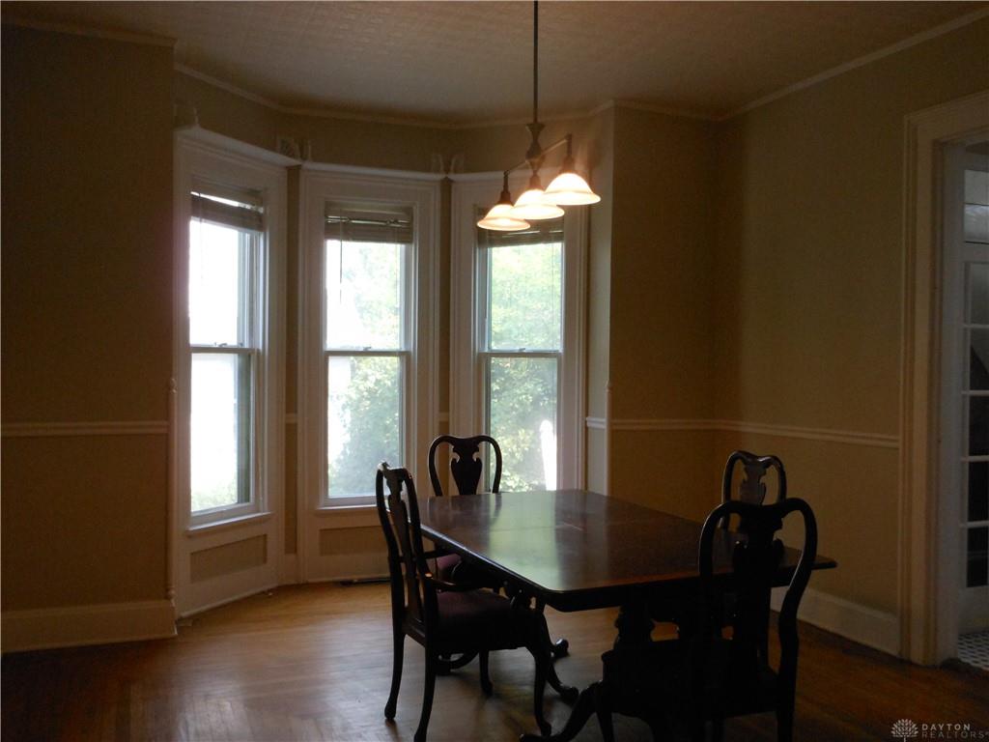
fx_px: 943
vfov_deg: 42.9
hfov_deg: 55.4
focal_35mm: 33
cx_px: 494
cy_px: 371
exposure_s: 1/125
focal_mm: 5.9
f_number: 4
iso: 400
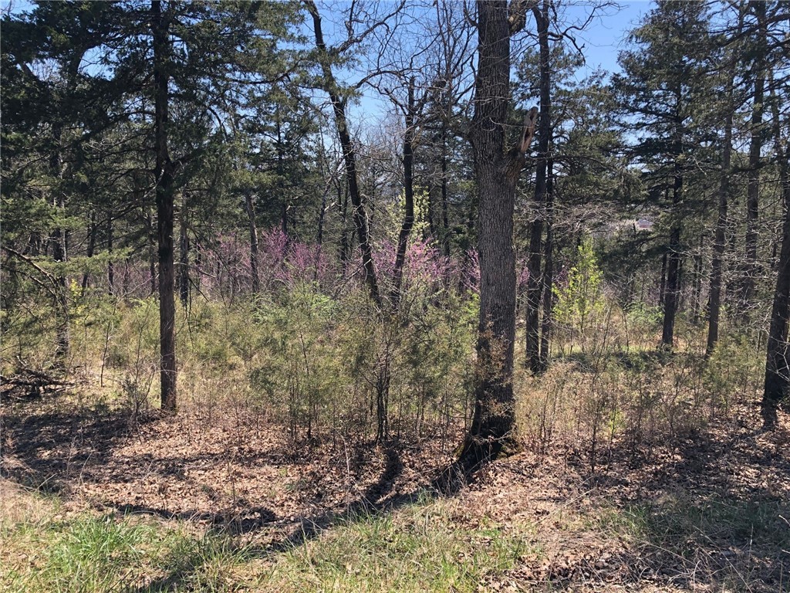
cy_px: 296
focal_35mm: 28
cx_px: 395
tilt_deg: -9.1
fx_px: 639
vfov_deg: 49.7
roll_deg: -0.9
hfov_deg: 63.4
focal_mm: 3.99
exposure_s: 1/631
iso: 20
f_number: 1.8
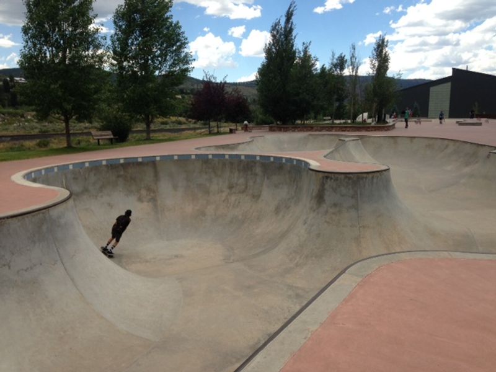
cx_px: 248
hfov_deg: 55.4
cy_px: 186
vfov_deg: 42.9
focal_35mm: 33
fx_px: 473
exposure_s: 1/919
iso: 50
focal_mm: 4.12
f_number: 2.4
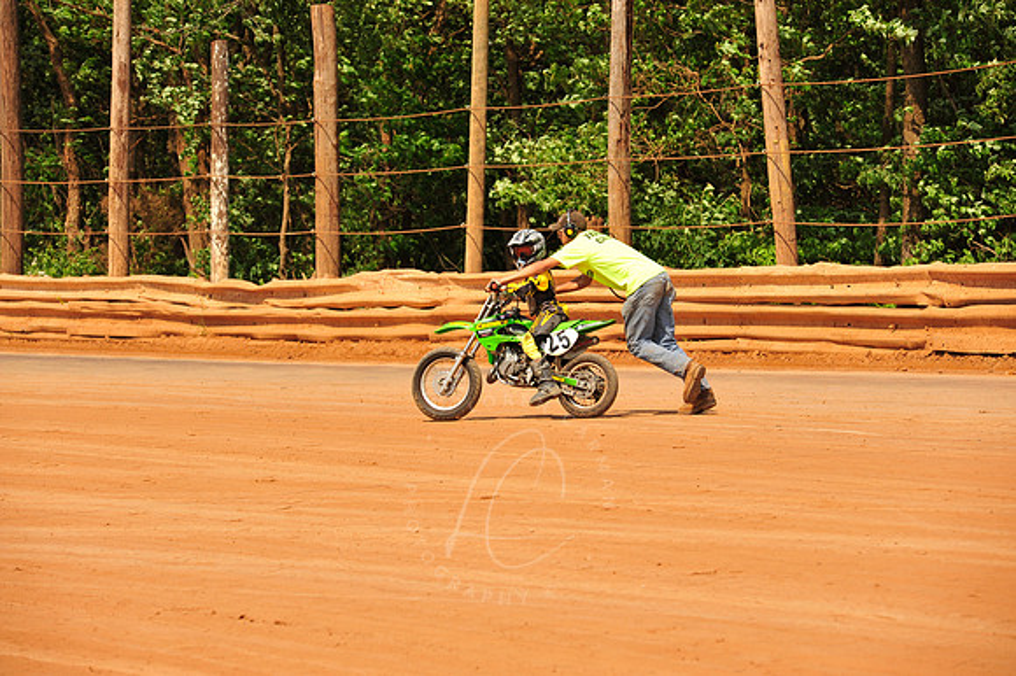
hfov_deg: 10.3
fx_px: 5641
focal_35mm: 200
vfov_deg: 6.9
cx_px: 508
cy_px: 338
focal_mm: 200
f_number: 9
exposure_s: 1/400
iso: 200
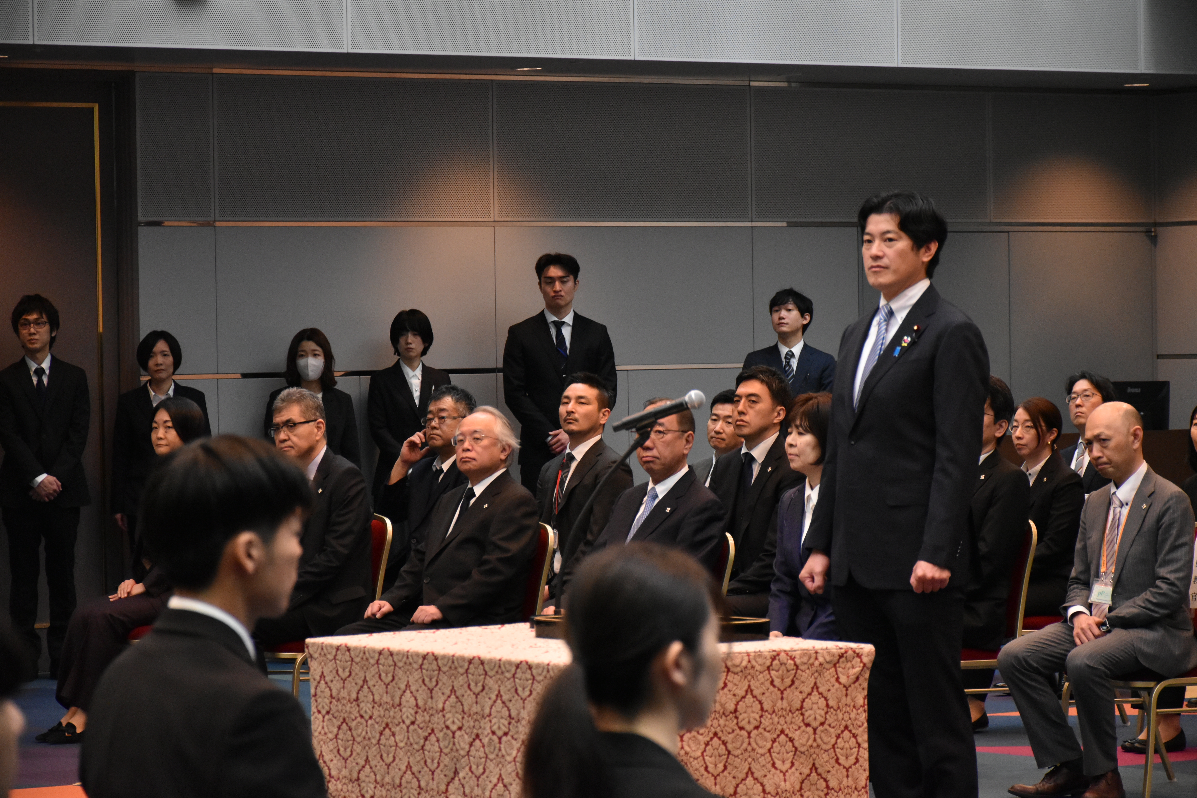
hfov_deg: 15.2
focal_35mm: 135
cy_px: 399
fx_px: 4488
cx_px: 598
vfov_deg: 10.2
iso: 2500
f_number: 5.3
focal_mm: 90
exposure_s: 1/125
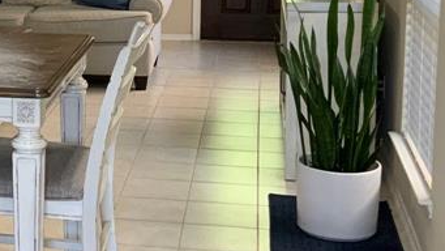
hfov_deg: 21.6
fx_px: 1121
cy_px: 13
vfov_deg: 12.6
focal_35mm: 95
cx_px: -12
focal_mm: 3
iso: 160
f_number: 1.8
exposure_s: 1/60
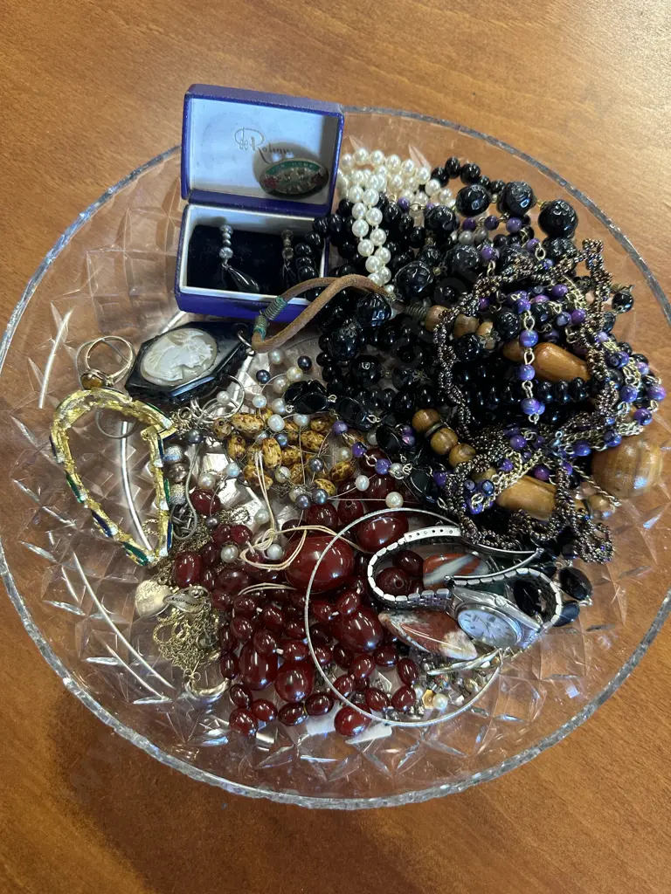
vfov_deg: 71.6
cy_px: 447
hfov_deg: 56.8
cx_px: 336
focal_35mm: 24
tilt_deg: -76.3
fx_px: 620
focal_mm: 6.86
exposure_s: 1/50
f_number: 1.78
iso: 200
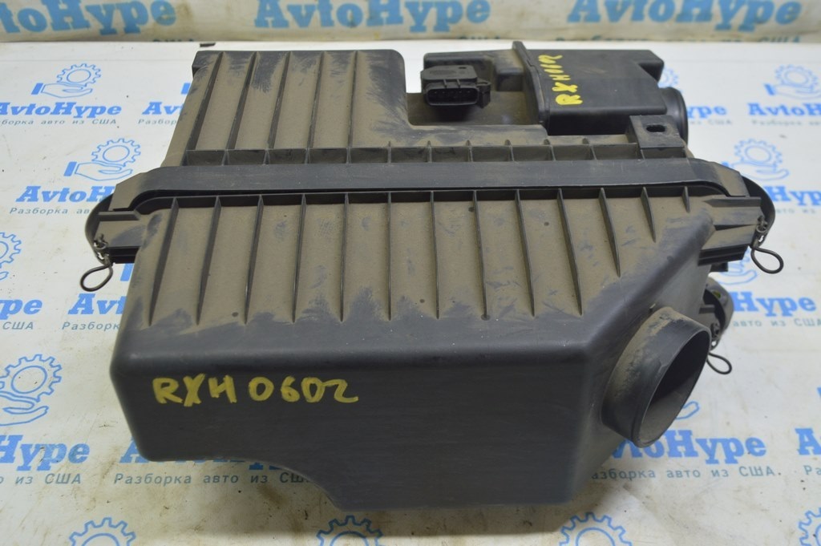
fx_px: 786
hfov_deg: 55.1
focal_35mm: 34
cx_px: 410
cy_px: 273
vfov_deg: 38.3
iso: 400
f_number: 5.6
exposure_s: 1/20
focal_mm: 23
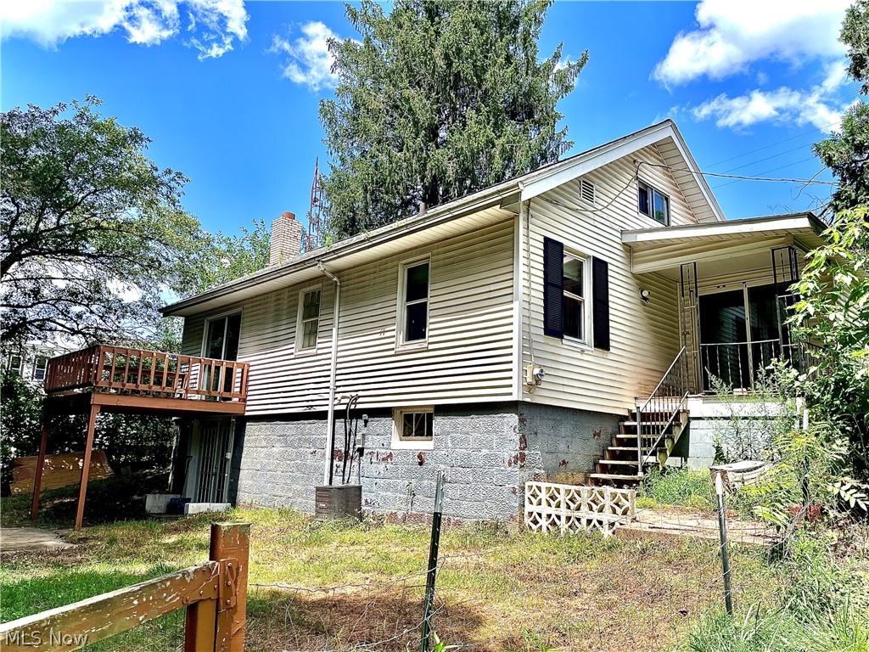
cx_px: 434
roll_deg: -1.3
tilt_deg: +11.0
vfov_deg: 53.1
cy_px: 326
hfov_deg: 67.3
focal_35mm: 26
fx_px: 653
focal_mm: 5.1
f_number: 1.6
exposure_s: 1/2410
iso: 50
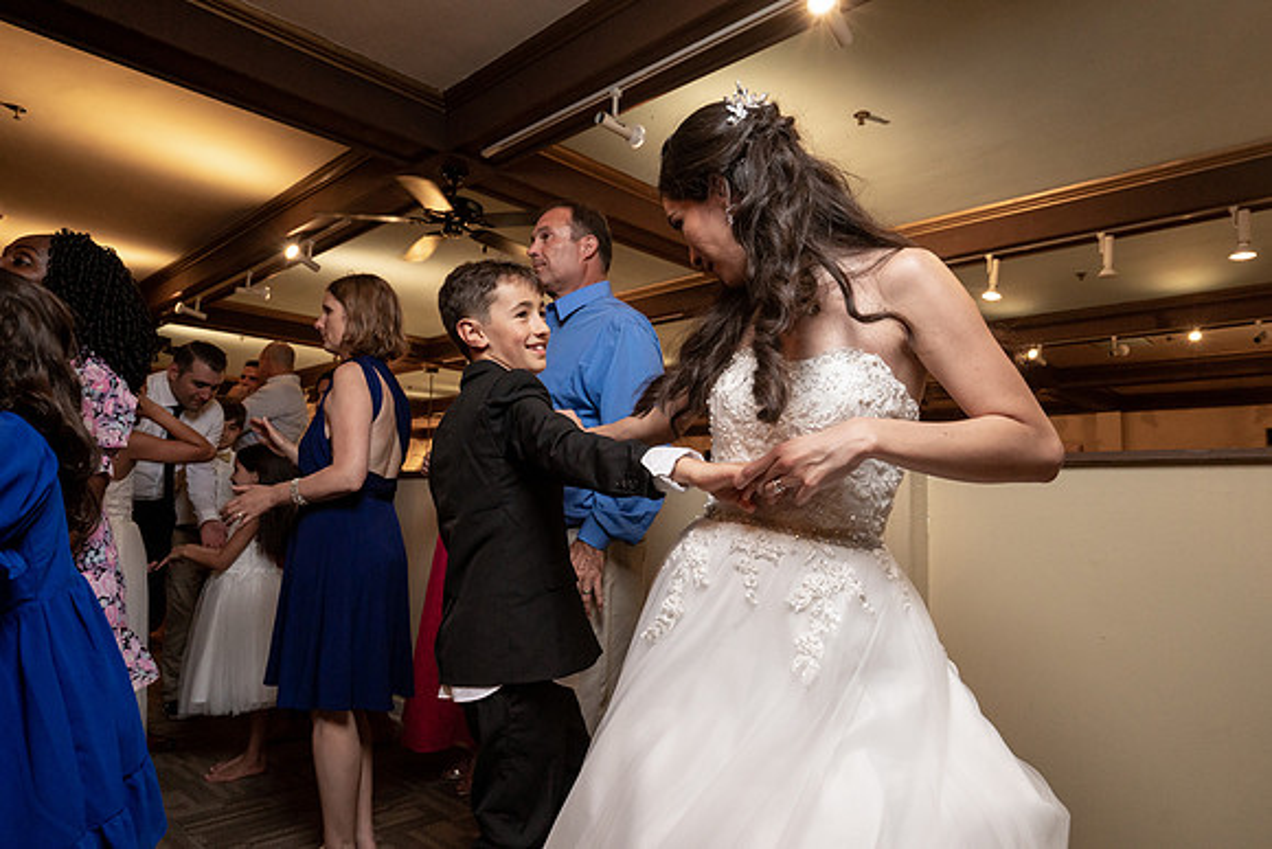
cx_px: 636
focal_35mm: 22
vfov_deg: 57.3
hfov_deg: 78.6
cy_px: 424
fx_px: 777
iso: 2000
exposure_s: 1/200
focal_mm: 22
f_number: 5.6
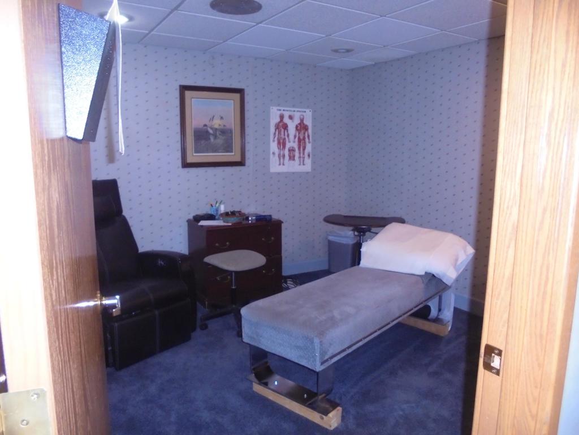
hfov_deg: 67.3
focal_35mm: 26
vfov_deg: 53.1
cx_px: 290
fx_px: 435
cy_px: 218
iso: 400
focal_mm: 4.6
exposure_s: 1/30
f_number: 3.5
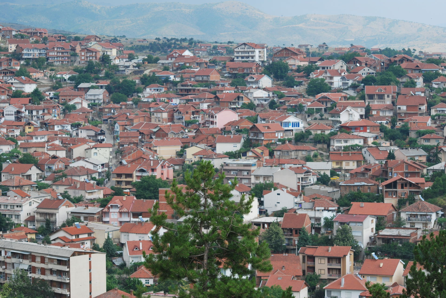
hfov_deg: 19.4
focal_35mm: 105
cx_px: 223
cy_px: 149
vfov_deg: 13.1
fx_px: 1302
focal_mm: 70
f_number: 5.6
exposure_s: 1/500
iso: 160
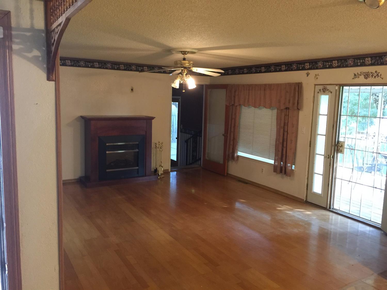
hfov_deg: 61.7
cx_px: 194
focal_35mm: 29
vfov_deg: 48.2
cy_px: 145
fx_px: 324
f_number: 2.2
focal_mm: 4.15
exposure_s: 1/10
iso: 125
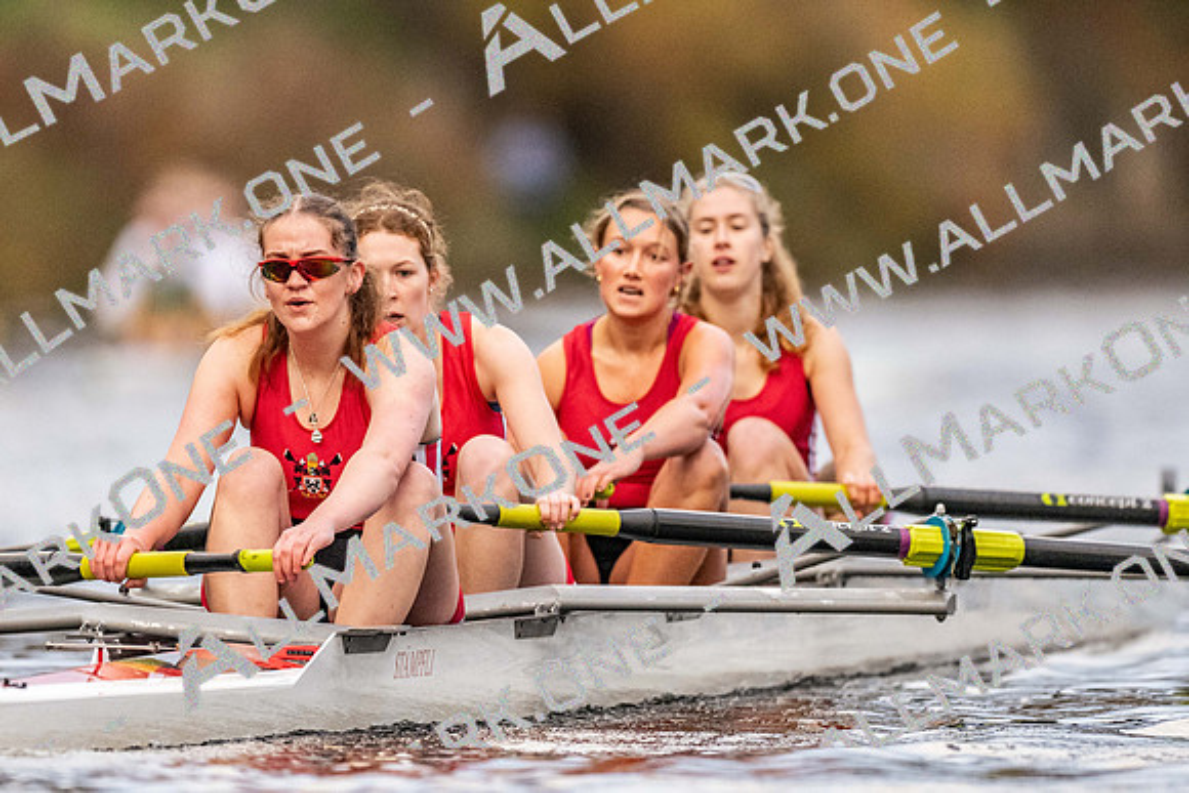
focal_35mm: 900
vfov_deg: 1.5
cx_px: 594
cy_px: 396
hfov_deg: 2.3
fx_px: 29746
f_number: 4
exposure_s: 1/2500
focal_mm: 600
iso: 4000
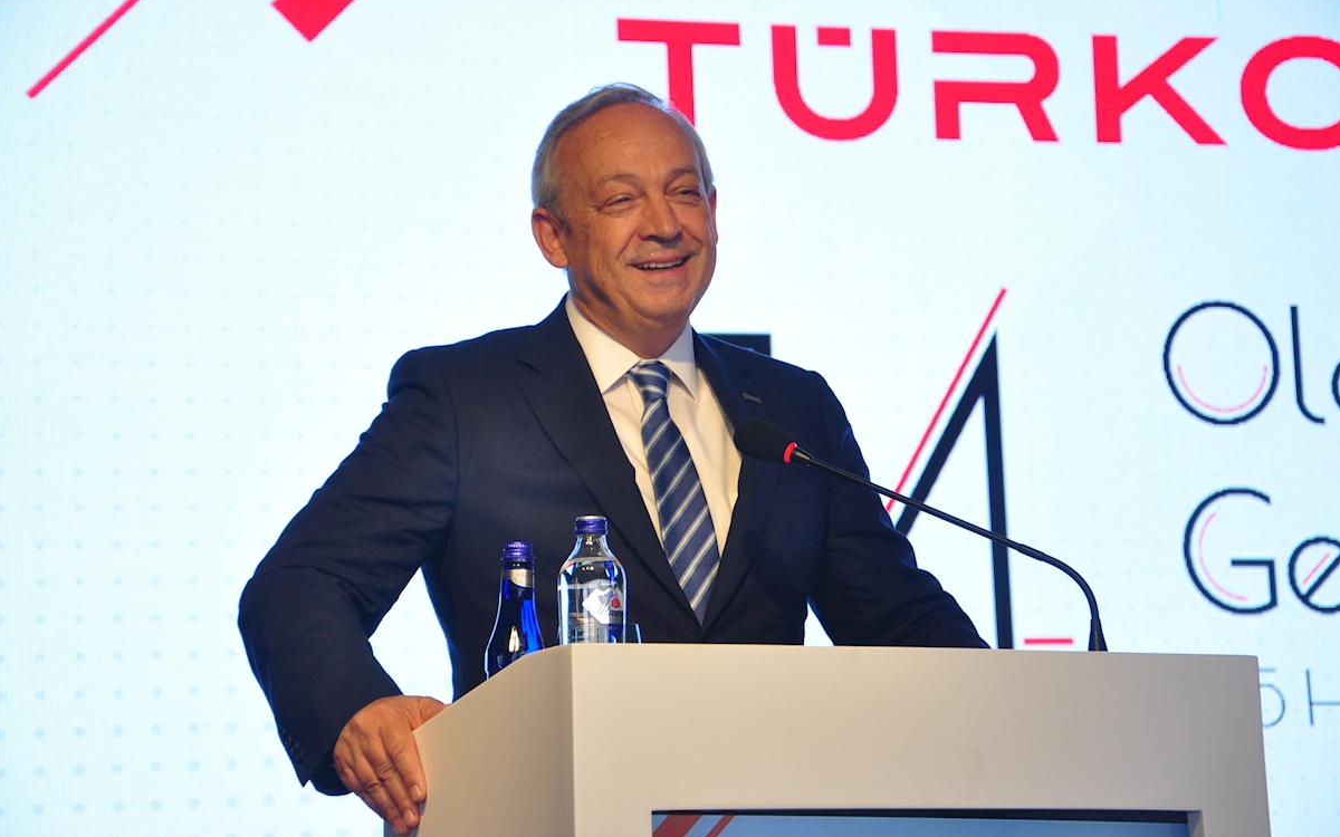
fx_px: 3469
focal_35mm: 95
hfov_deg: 21.9
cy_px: 423
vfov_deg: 13.8
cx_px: 669
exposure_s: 1/80
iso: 400
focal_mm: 62
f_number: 5.3
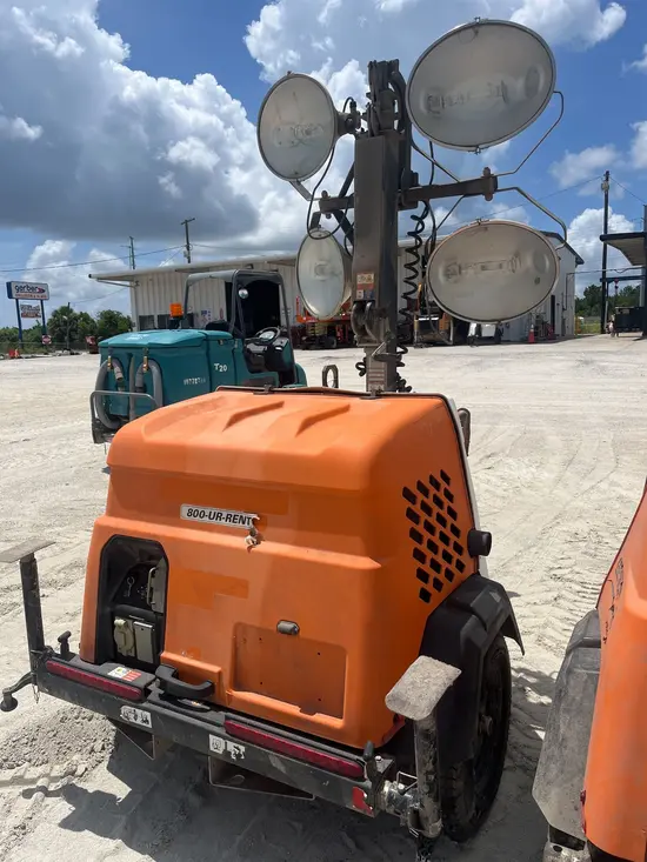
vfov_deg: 67.3
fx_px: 648
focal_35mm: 26
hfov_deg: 53.1
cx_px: 324
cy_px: 431
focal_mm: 5.1
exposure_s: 1/6173
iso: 50
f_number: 1.6
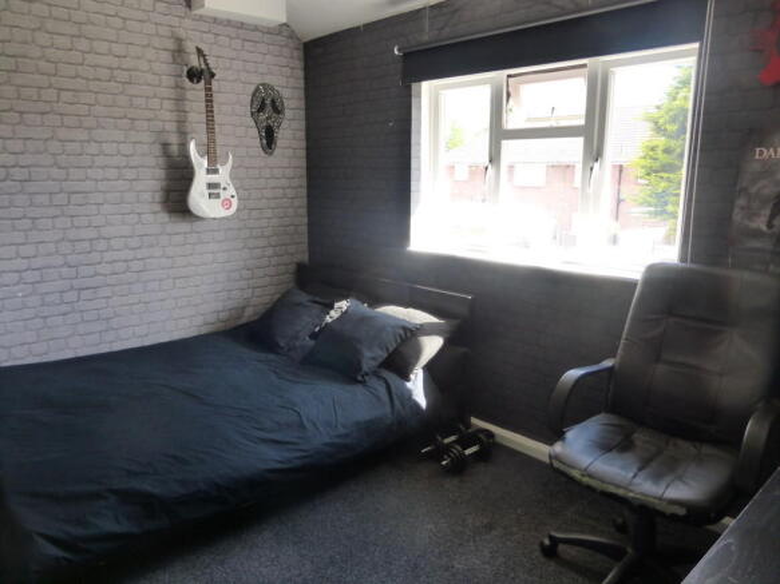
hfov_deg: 69.4
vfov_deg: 54.9
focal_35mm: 25
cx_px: 390
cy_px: 292
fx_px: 563
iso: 400
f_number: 3.3
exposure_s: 1/80
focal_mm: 4.3
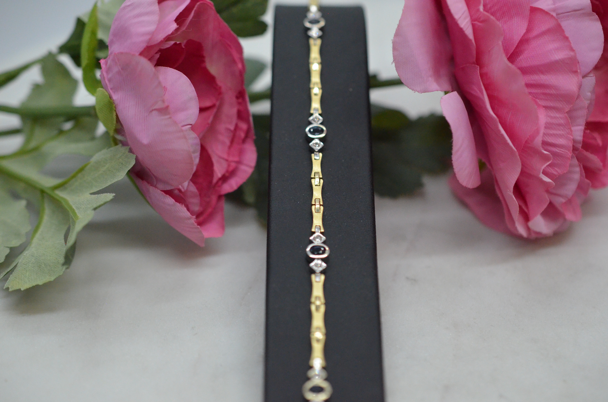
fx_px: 1011
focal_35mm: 60
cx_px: 304
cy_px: 201
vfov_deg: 22.5
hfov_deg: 33.5
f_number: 4
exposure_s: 1/3200
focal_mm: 40
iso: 3200
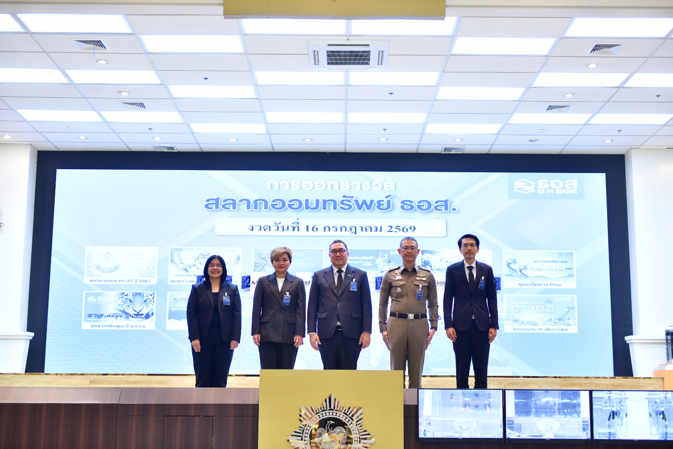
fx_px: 935
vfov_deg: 27.0
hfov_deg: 39.6
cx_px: 336
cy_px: 224
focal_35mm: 50
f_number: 2.8
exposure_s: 1/125
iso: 1000
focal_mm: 50
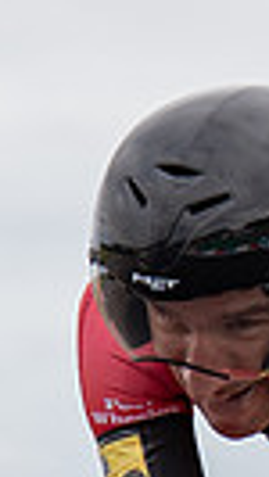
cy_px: 872
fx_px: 11062
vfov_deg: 2.5
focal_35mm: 874
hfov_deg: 1.4
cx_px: 468
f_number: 3.5
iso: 125
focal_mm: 88
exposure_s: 1/1000
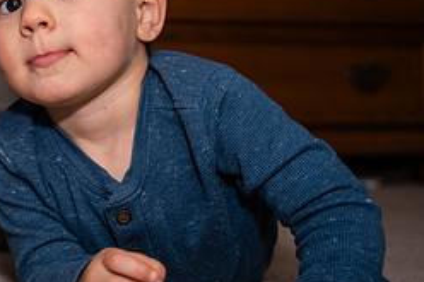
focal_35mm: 82
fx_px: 965
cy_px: 114
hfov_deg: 23.0
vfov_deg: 16.6
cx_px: -70
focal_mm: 35
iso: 200
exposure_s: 1/250
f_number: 2.8
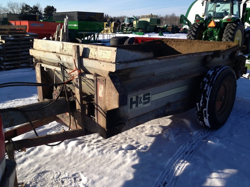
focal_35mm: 35
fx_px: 253
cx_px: 125
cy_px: 94
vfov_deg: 40.7
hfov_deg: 52.6
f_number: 2.4
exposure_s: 1/1493
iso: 64
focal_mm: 4.28
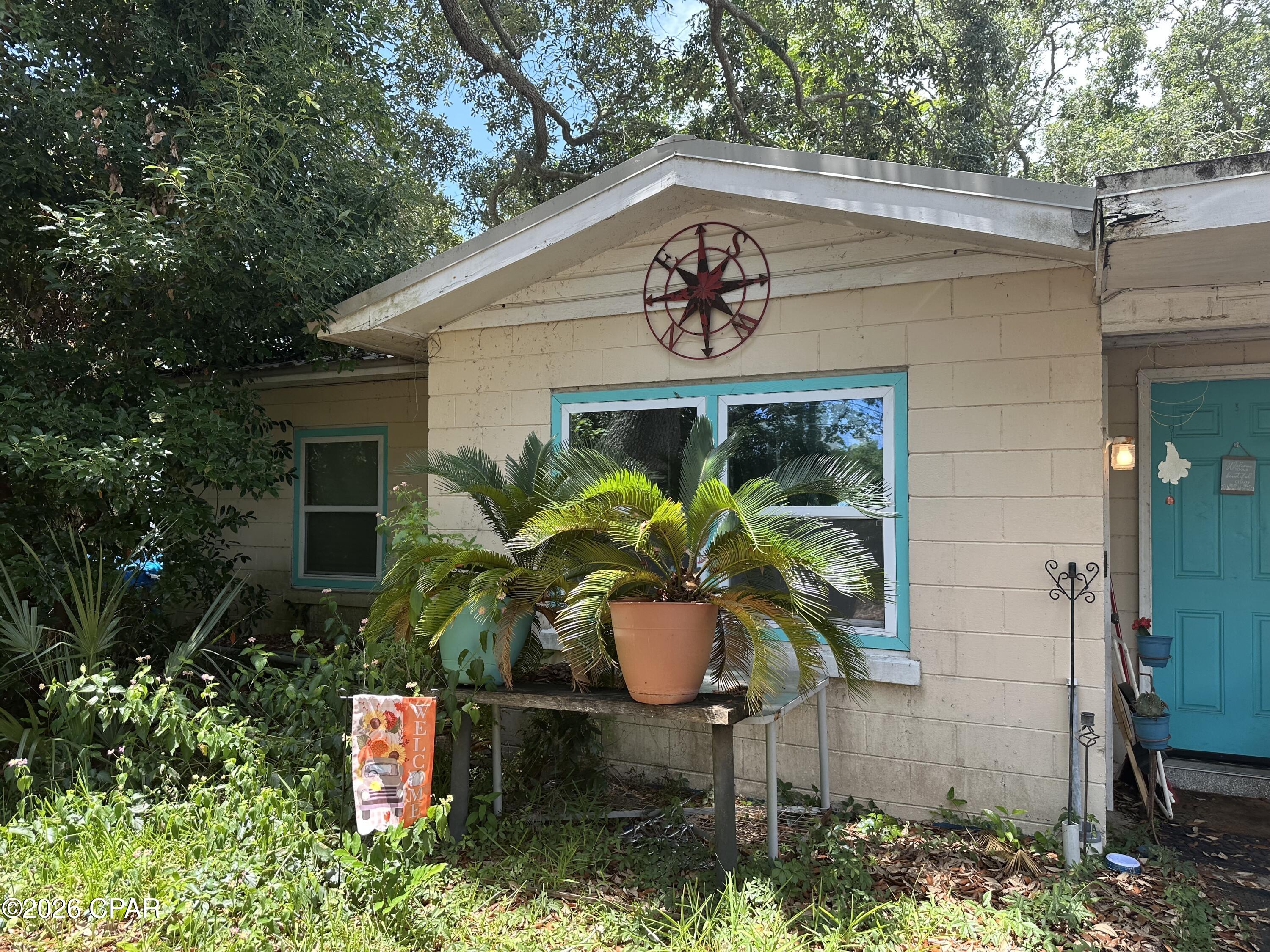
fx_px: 881
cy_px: 476
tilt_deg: -0.3
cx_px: 635
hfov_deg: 71.6
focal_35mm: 24
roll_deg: -2.5
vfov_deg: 56.8
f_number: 1.78
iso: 80
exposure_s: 1/535
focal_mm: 6.86
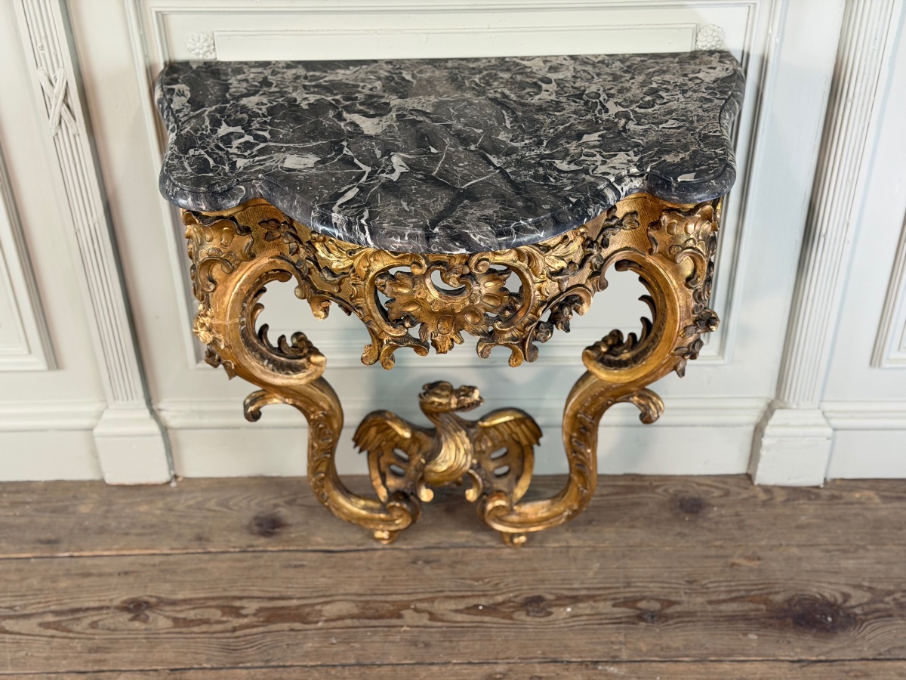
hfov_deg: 39.7
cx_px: 453
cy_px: 340
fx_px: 1256
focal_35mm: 48
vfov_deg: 30.3
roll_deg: +2.3
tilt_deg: -36.4
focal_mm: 6.76
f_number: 1.78
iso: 160
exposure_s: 1/50
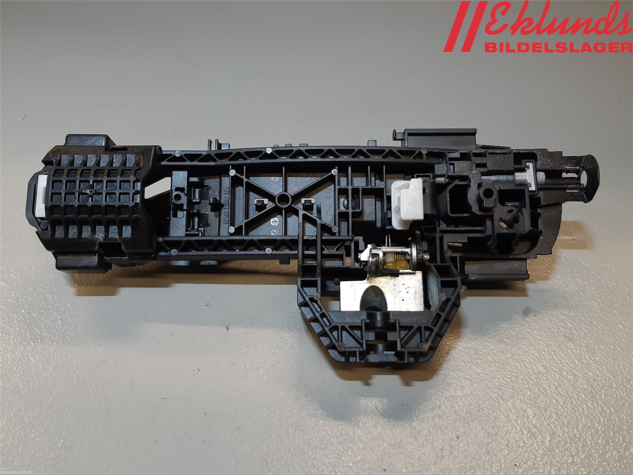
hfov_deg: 67.3
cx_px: 316
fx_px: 475
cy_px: 238
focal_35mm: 26
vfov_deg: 53.1
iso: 80
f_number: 1.7
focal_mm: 3.93
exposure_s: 1/100
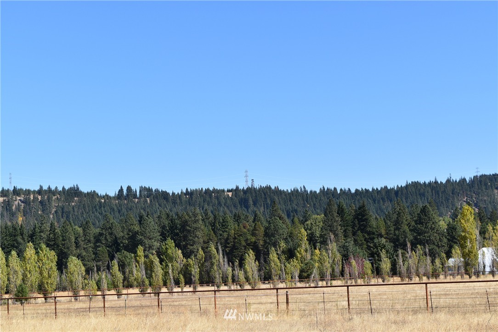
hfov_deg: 28.1
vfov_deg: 18.9
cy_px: 166
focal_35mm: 72
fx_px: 996
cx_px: 249
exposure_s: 1/400
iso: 200
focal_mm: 48
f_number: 10
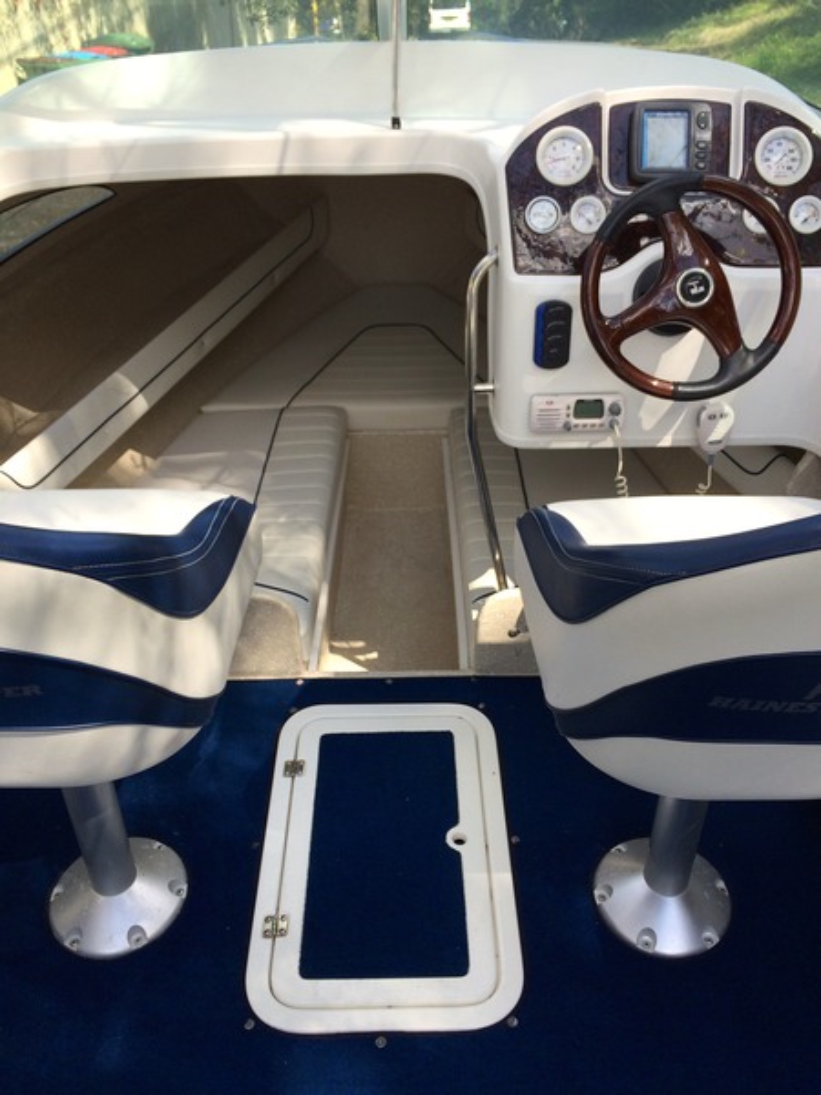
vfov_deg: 61.7
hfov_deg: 48.2
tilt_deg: -31.6
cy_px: 548
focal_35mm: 29
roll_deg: -0.9
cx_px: 410
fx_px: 917
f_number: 2.2
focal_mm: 4.15
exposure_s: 1/533
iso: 32
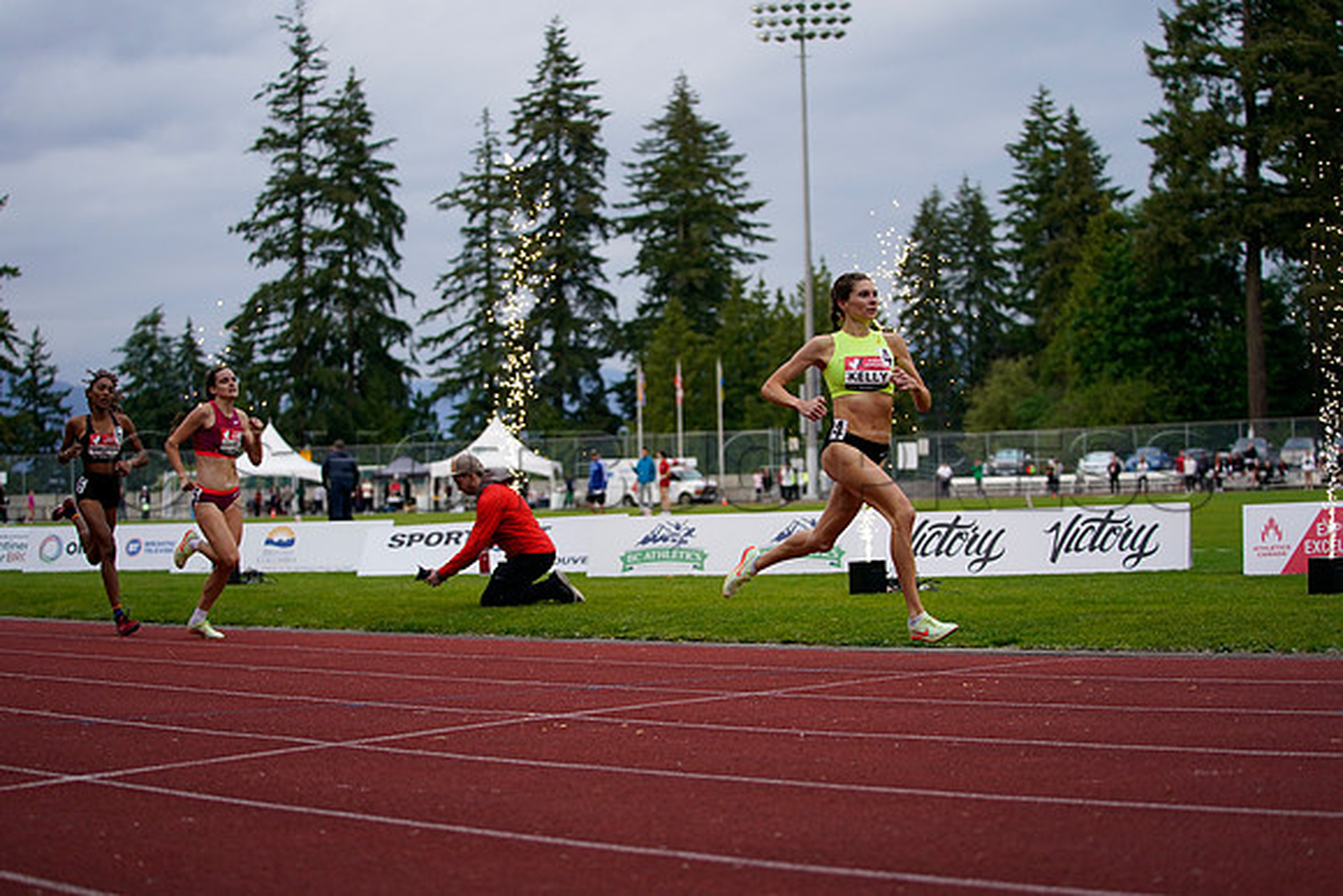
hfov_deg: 28.8
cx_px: 672
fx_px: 2612
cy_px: 448
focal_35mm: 70
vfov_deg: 19.5
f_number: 2.8
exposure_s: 1/1600
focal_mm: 70
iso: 800
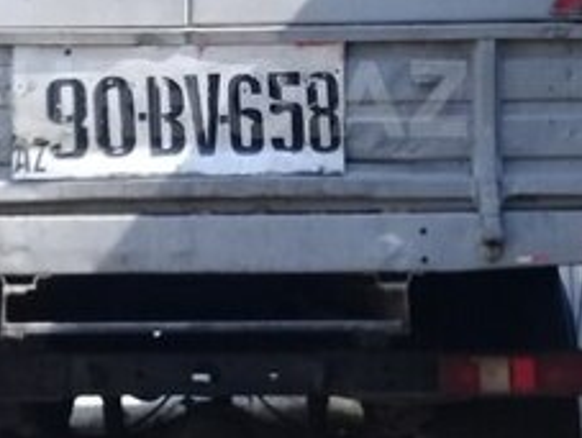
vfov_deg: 16.4
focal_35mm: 90
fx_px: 1516
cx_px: 205
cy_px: 99
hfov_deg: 21.7
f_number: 2.2
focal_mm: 3.3
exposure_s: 1/382
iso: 50
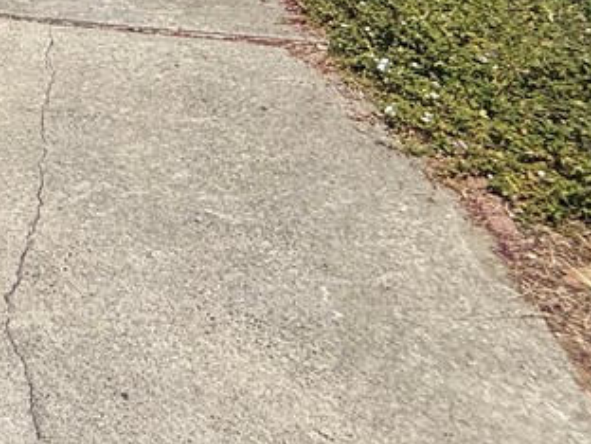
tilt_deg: +0.3
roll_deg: -1.5
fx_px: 785
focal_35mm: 46
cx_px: -371
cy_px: -205
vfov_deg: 24.9
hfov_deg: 25.5
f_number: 2.2
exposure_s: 1/3125
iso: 50
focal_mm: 2.22
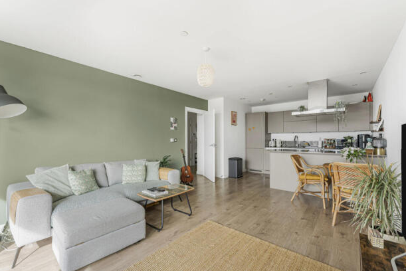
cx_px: 200
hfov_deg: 100.4
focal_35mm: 15
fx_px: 169
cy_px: 139
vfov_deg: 77.4
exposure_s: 1/6
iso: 250
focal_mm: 14
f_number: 14
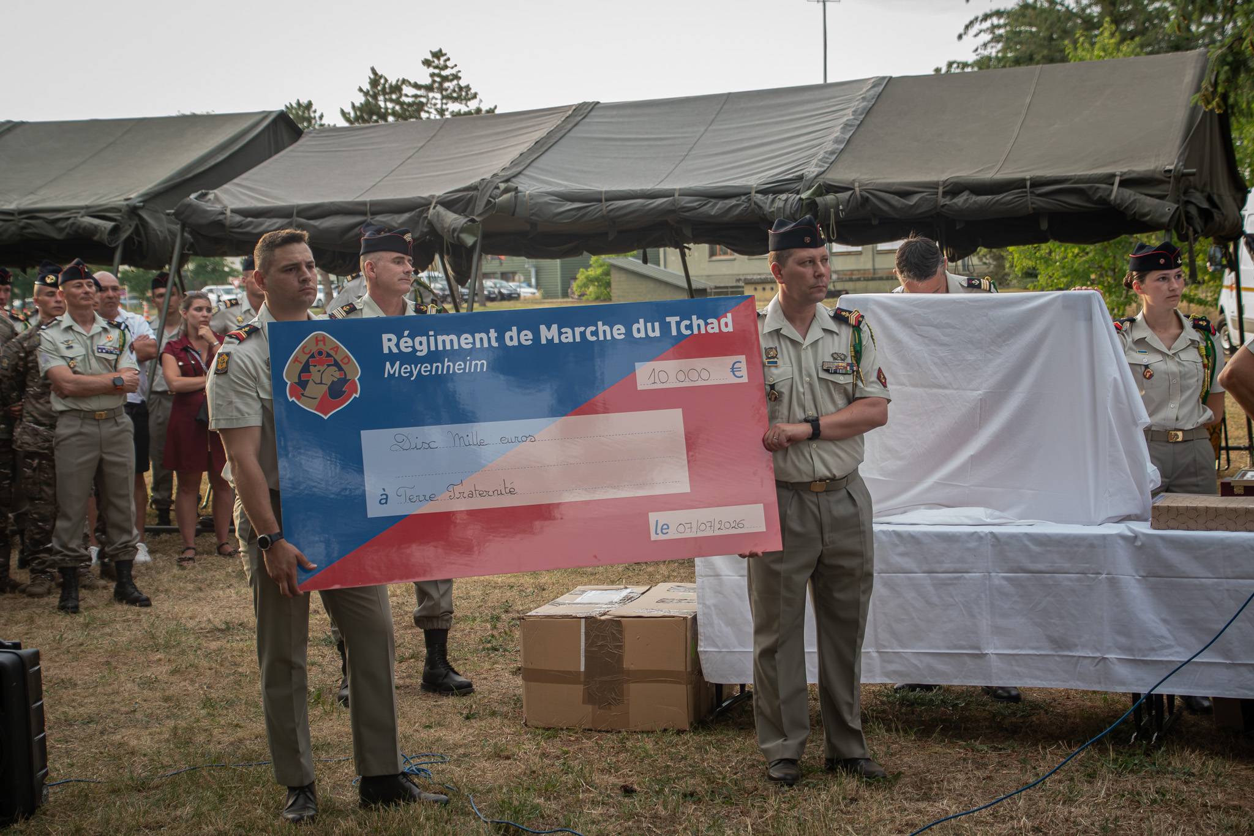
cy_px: 418
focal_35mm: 66
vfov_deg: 20.6
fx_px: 2299
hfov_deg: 30.5
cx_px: 627
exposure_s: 1/250
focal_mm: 44
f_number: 4.5
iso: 2500
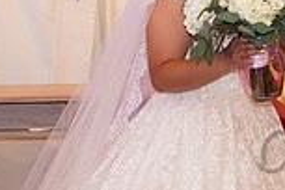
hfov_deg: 7.6
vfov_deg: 5.2
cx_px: 471
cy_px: -34
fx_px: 2098
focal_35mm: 265
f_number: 4.5
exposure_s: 1/60
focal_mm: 70
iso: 1250
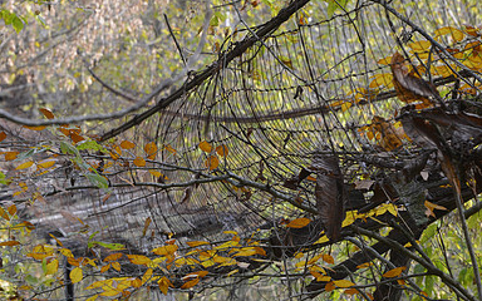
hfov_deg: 6.5
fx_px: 4243
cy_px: 228
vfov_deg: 4.1
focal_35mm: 323
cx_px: 240
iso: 100
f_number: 11
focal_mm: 210
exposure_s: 1/13
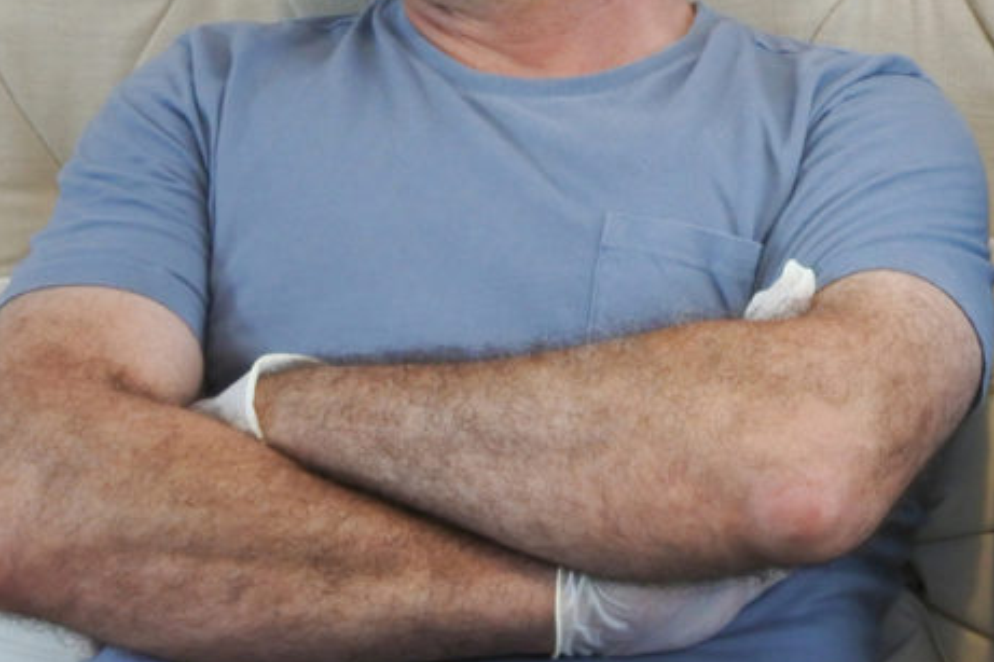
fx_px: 3864
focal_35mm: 140
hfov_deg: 14.5
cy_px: 98
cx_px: 927
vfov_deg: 9.8
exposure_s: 1/30
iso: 800
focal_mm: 23.6
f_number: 5
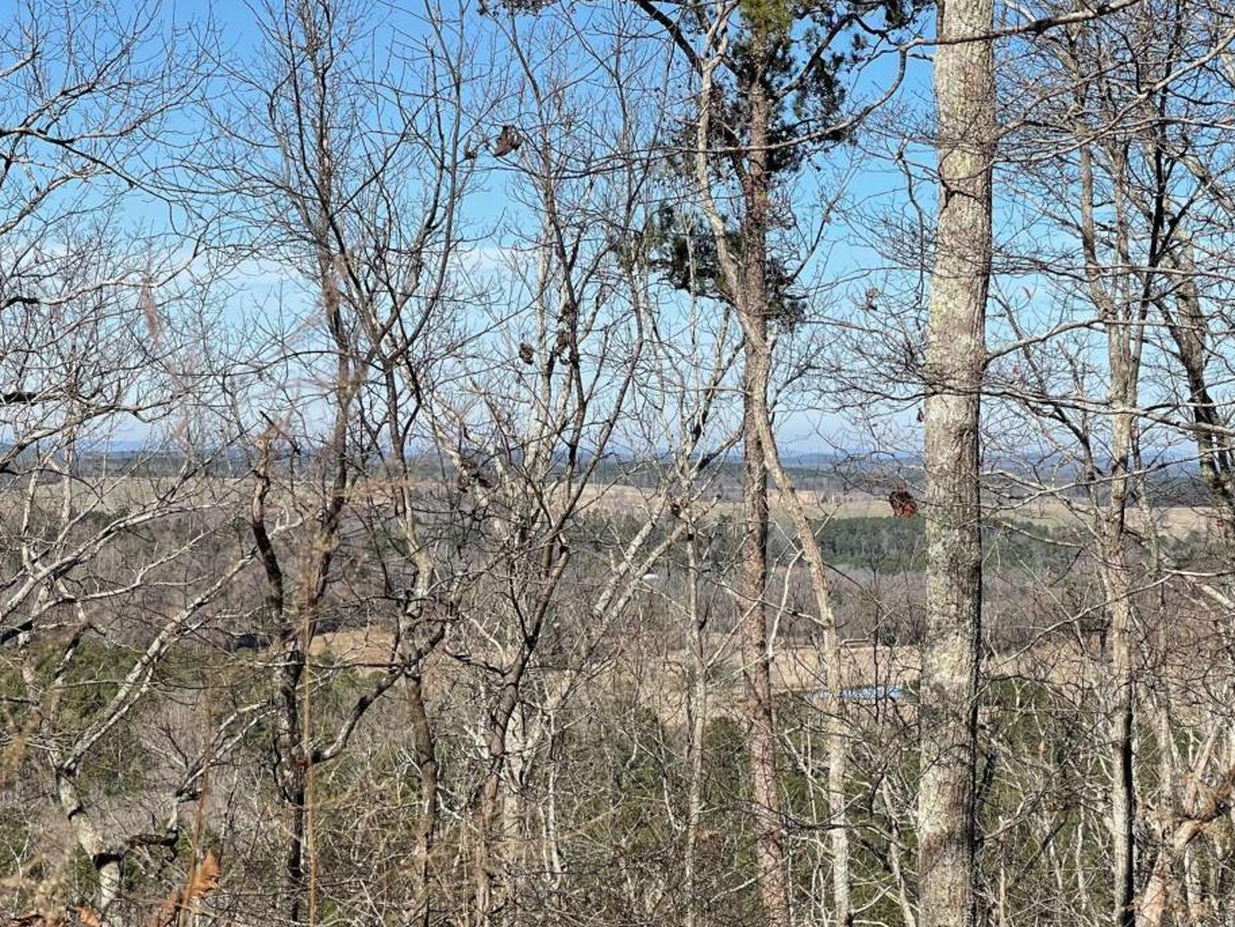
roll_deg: -1.6
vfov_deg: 17.6
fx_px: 2998
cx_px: 700
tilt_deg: -1.6
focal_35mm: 84
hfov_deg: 23.3
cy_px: 532
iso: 20
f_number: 2.2
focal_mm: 7.5
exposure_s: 1/1220
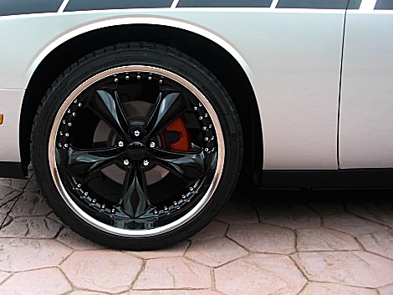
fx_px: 557
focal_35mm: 49
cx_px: 132
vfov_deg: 29.6
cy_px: 113
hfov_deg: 38.5
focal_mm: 6.3
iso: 50
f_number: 2.8
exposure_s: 1/125
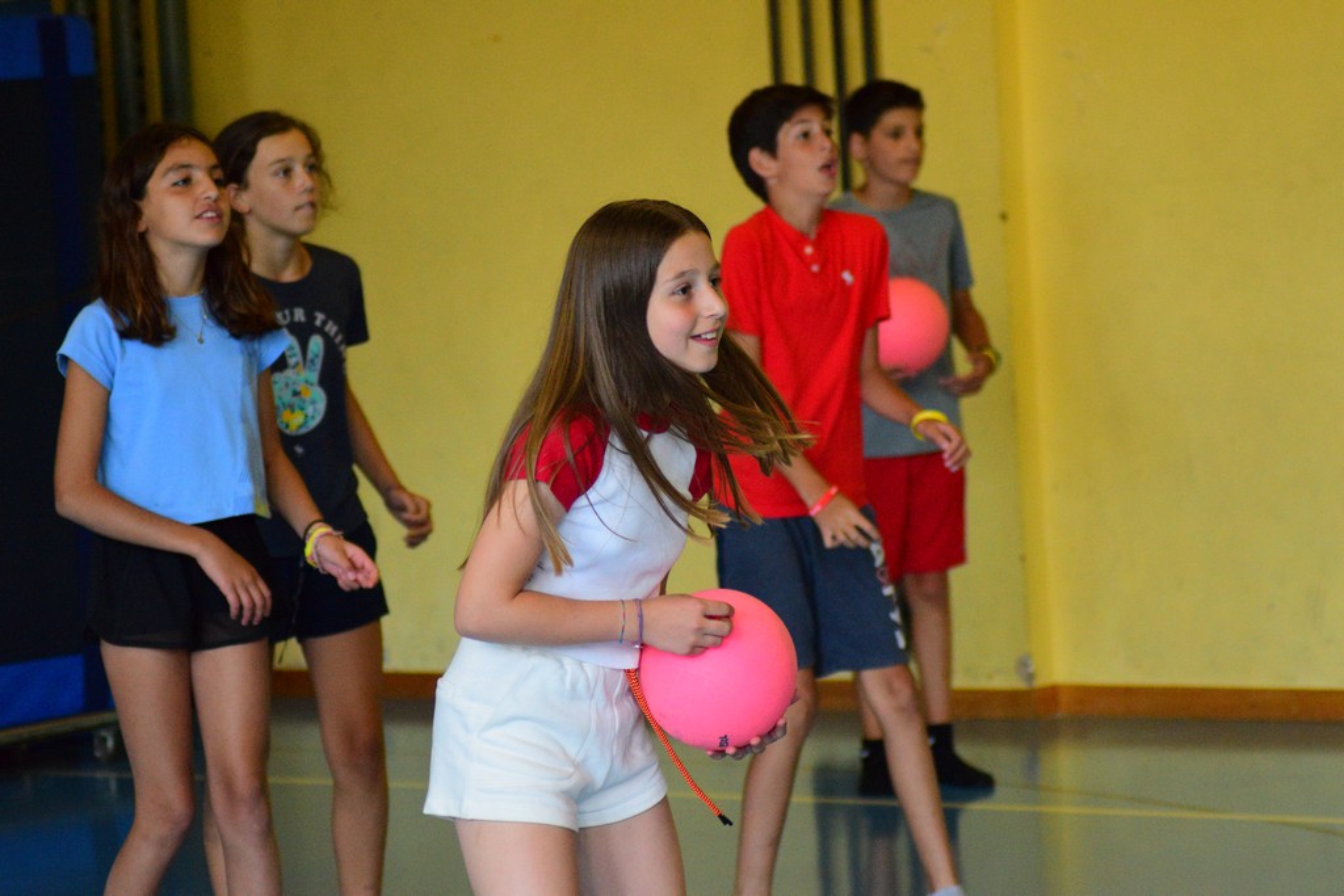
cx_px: 672
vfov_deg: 9.9
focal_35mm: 138
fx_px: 5152
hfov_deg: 14.9
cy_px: 448
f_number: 4
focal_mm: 92
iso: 3200
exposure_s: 1/250
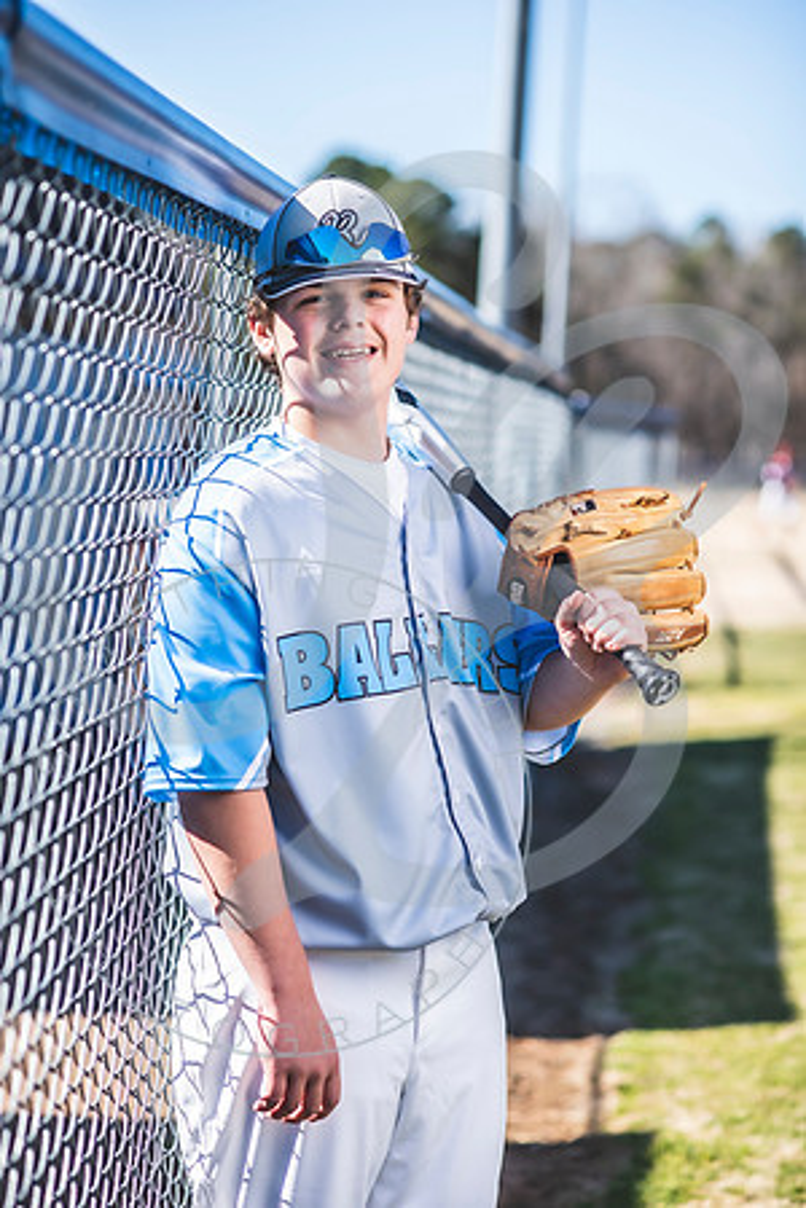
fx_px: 2854
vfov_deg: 23.9
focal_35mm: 85
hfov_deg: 16.1
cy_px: 604
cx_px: 403
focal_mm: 85
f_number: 2.8
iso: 100
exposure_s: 1/1000
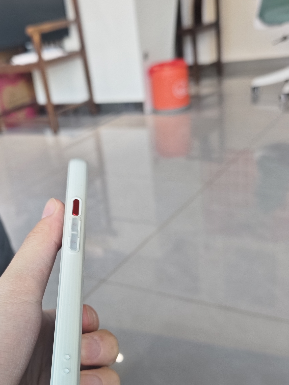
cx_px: 90
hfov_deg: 34.7
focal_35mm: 41
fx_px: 456
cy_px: 256
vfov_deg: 45.1
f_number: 1.75
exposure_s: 1/100
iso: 671
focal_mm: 5.5
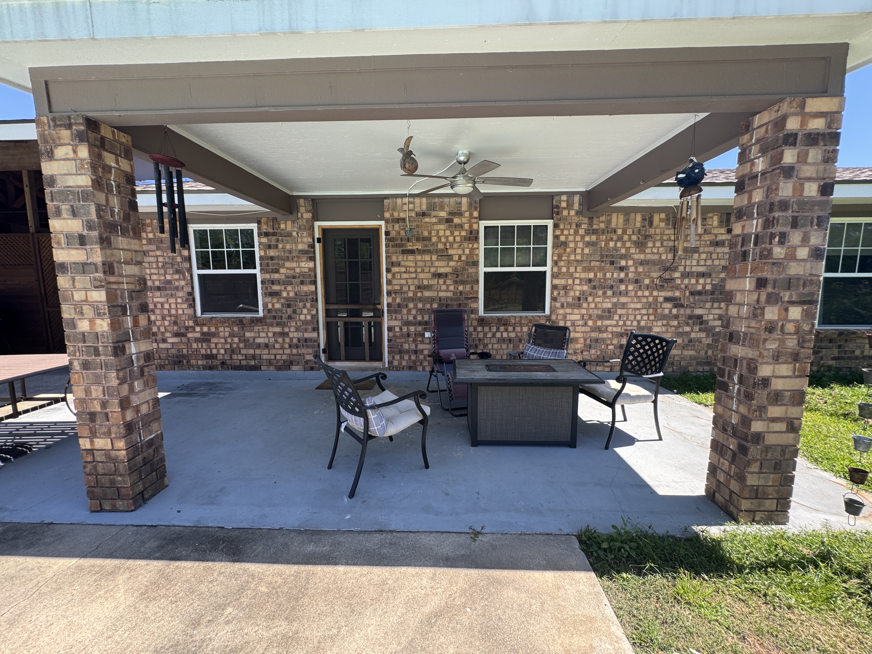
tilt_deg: -6.5
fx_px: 353
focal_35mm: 14
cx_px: 436
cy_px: 327
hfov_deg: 102.1
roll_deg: +0.3
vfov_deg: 85.7
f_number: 2.2
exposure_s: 1/245
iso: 40
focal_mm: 2.22
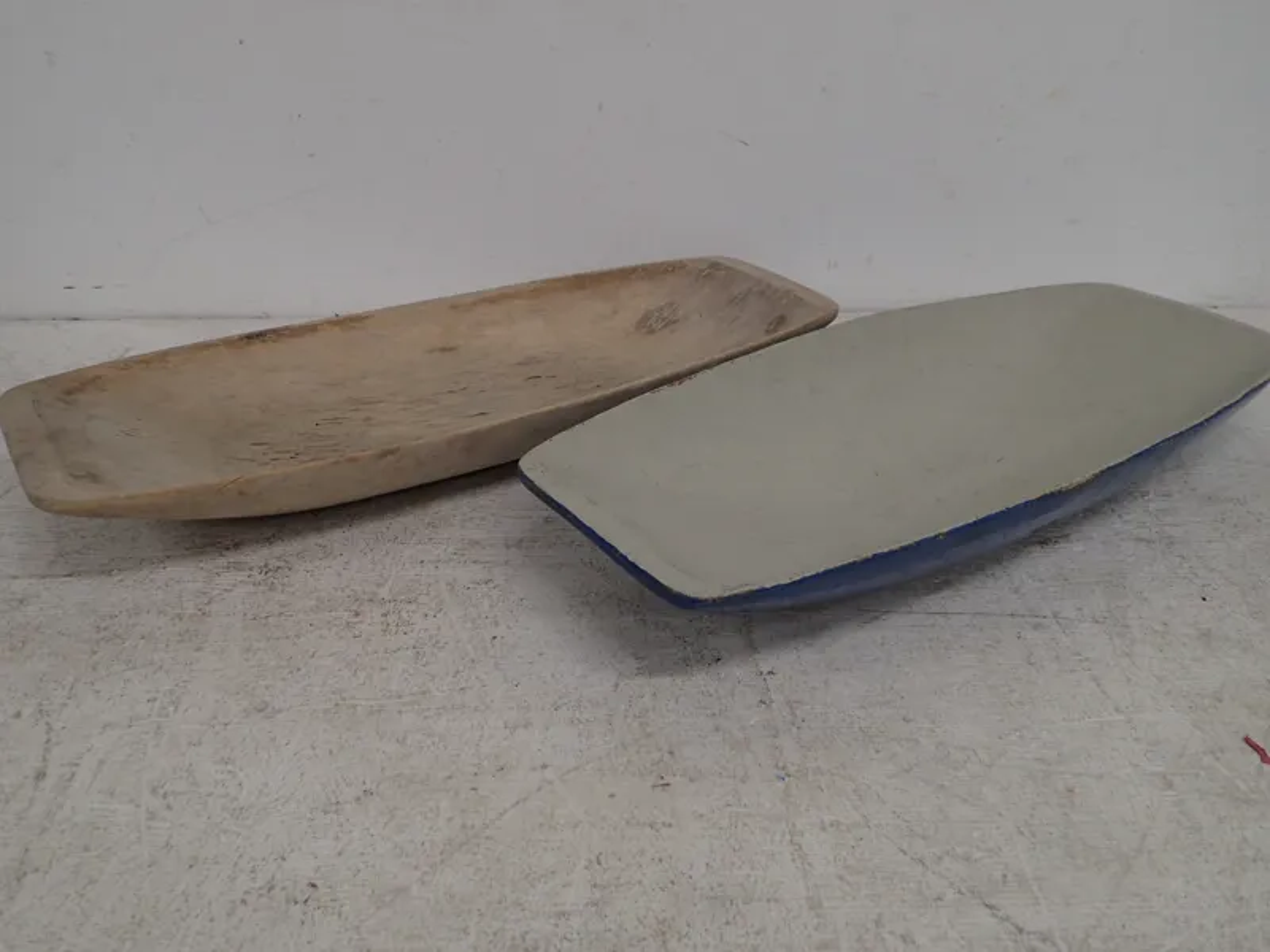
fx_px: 1101
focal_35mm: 30
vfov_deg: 46.8
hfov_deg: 60.0
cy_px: 476
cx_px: 635
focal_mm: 5.5
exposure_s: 1/60
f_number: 2.3
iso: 100
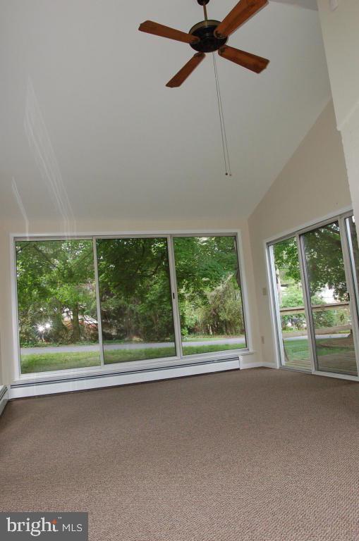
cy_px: 270
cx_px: 180
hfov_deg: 50.2
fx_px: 383
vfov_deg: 70.5
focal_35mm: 26
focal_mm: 17
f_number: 9
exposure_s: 1/80
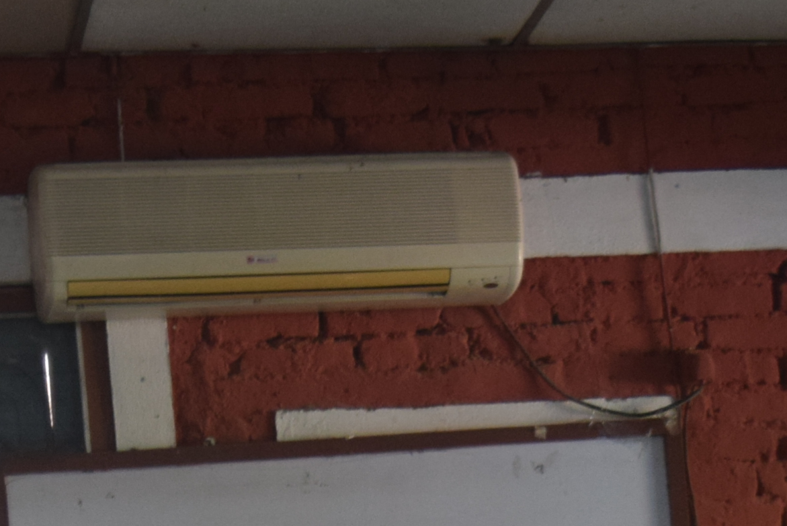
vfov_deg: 9.1
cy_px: 975
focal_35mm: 144
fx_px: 3148
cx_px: 347
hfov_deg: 14.2
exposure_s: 1/25
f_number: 4
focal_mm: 25
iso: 800
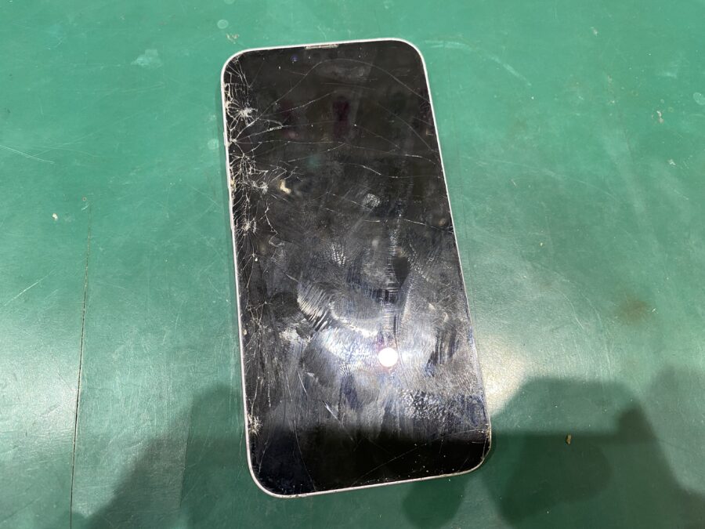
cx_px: 352
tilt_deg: -74.4
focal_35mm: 26
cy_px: 264
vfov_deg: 53.1
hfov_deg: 67.3
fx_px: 530
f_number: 1.8
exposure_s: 1/50
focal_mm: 4.25
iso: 100
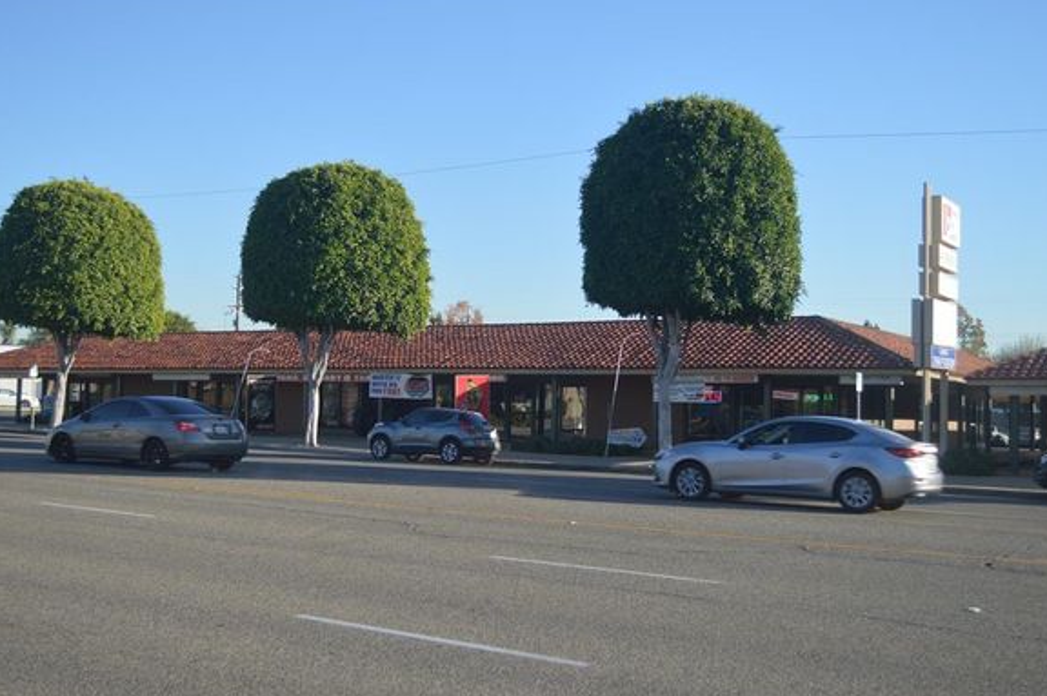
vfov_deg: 33.3
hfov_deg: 48.5
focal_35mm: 40
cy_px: 341
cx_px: 489
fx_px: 1162
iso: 100
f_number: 4
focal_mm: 24
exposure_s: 1/400
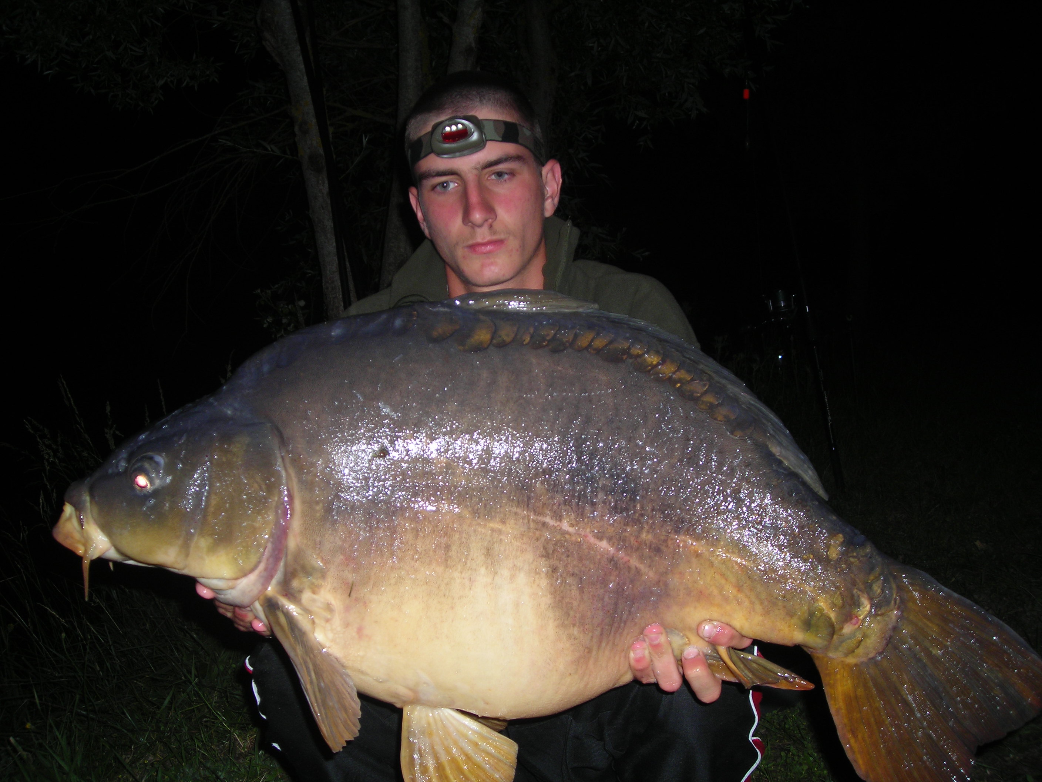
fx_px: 1144
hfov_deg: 49.0
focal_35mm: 38
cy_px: 391
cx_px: 521
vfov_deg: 37.7
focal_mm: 6.3
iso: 72
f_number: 3.2
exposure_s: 1/60.1
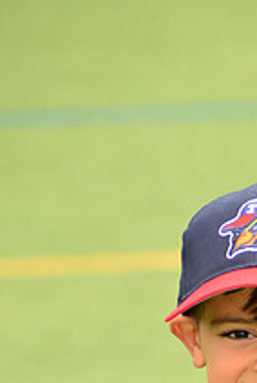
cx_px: 336
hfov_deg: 2.5
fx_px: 5827
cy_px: 461
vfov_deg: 3.8
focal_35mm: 546
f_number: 8
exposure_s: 1/200
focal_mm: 200
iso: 250
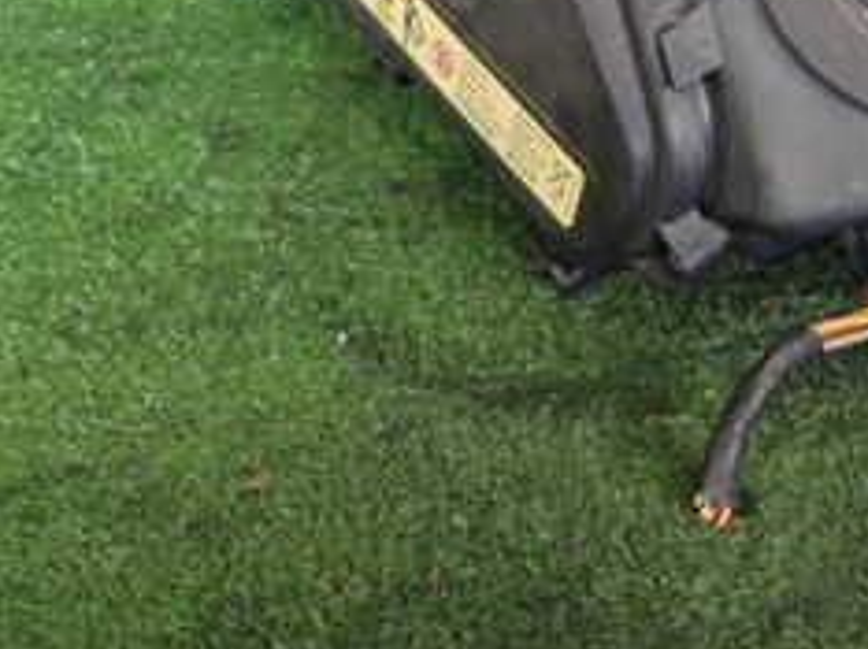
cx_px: 927
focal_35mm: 77
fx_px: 1929
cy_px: -111
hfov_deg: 23.9
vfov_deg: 18.2
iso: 200
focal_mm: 5.4
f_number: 2.3
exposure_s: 1/40
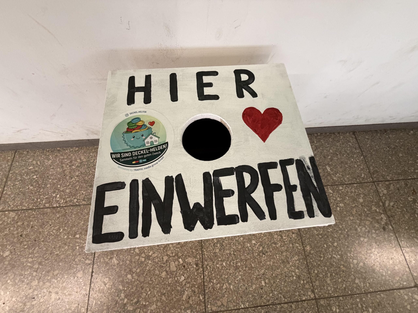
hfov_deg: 102.1
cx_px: 209
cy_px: 156
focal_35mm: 14
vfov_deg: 85.7
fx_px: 169
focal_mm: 2.22
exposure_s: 1/88
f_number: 2.2
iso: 320
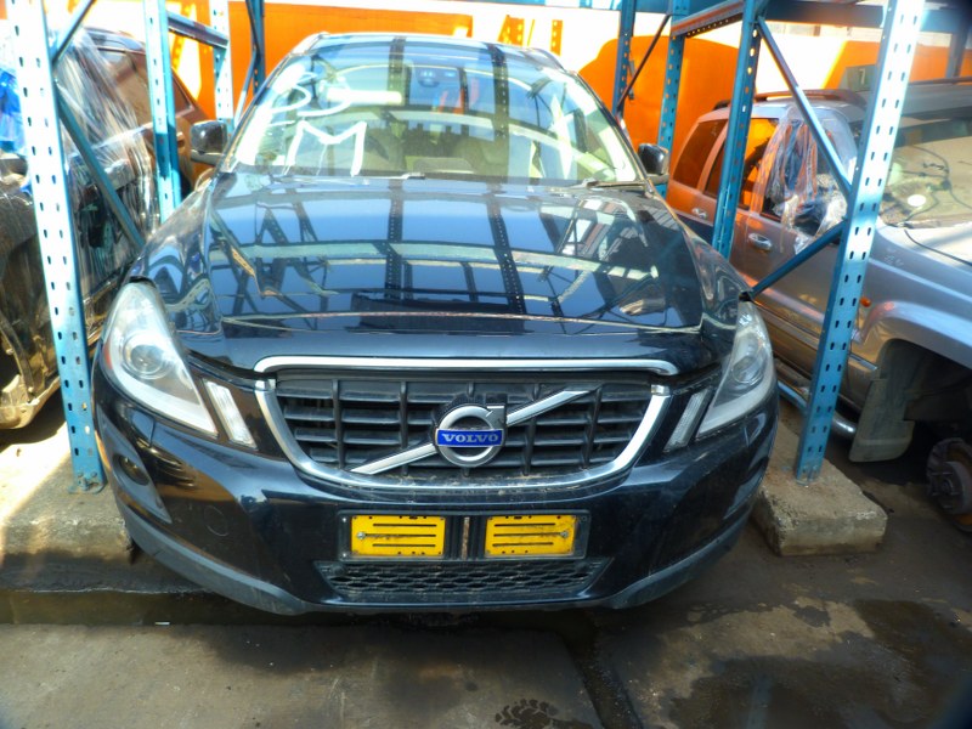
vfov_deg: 54.9
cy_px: 364
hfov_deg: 69.4
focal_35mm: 25
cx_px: 486
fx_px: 702
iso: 80
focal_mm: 4.5
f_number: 2.8
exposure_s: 1/100
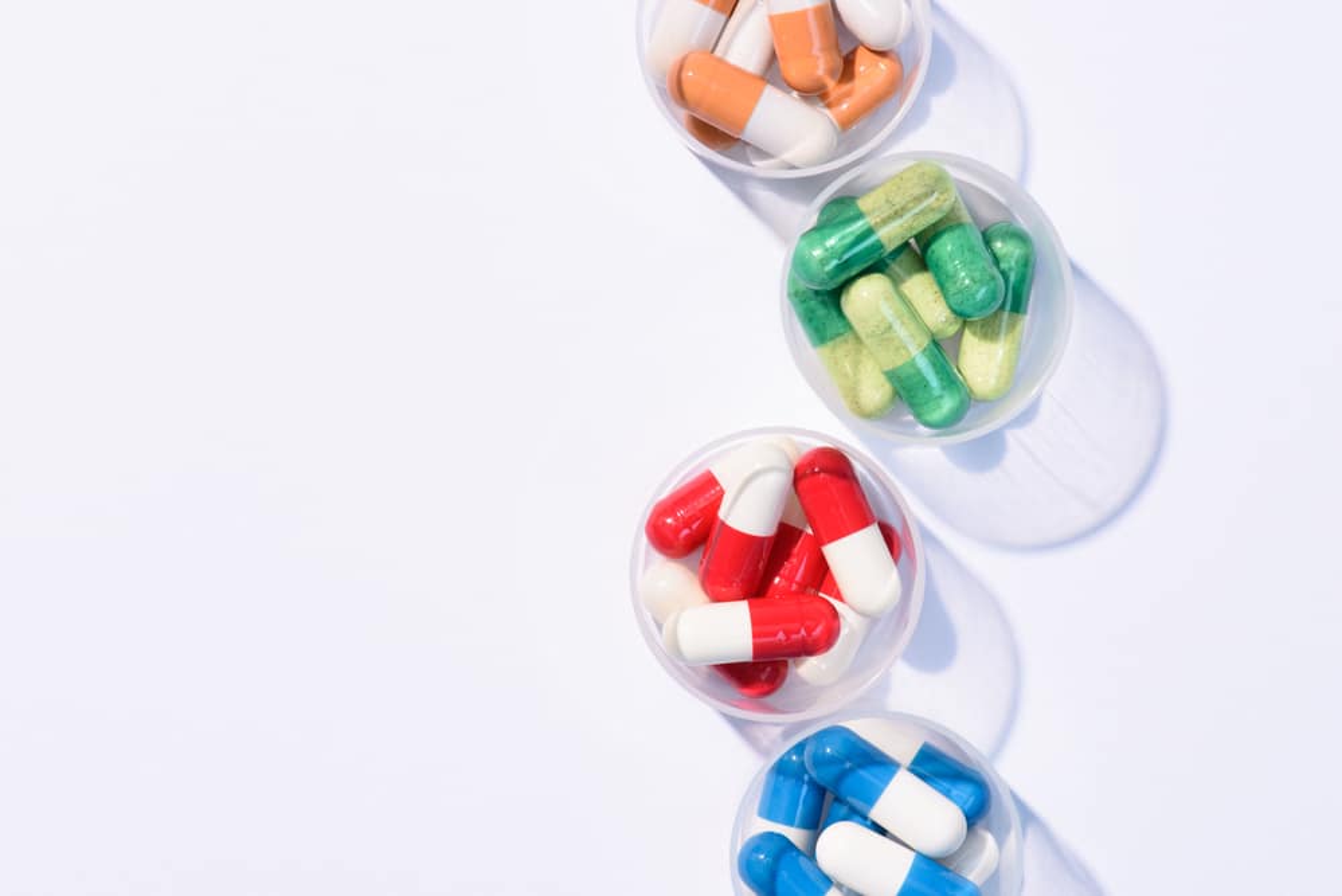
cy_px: 448
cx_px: 671
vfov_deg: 13.1
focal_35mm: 105
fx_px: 3916
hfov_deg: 19.4
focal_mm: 105
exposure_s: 1/125
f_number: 18
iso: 250
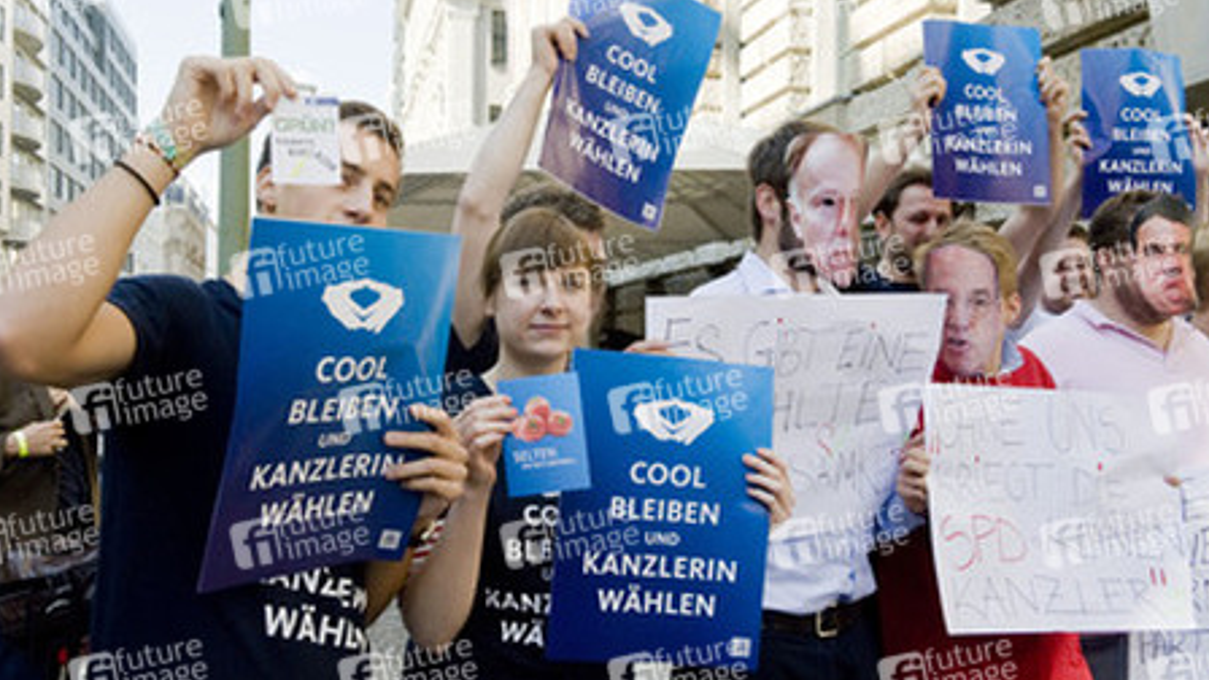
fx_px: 1282
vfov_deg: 29.7
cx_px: 604
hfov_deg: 50.5
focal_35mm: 40
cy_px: 335
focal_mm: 38
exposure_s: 1/640
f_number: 13
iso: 1600
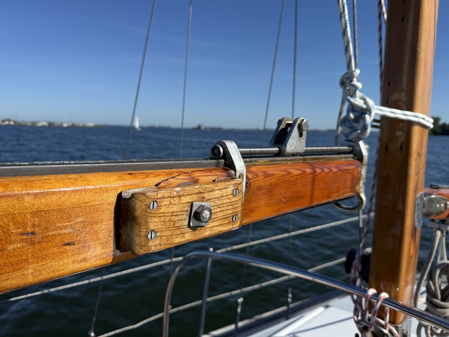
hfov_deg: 67.3
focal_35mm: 26
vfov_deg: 53.0
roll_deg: -1.4
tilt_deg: -4.1
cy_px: 159
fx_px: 337
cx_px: 219
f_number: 1.78
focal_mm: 6.76
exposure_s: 1/6173
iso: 80
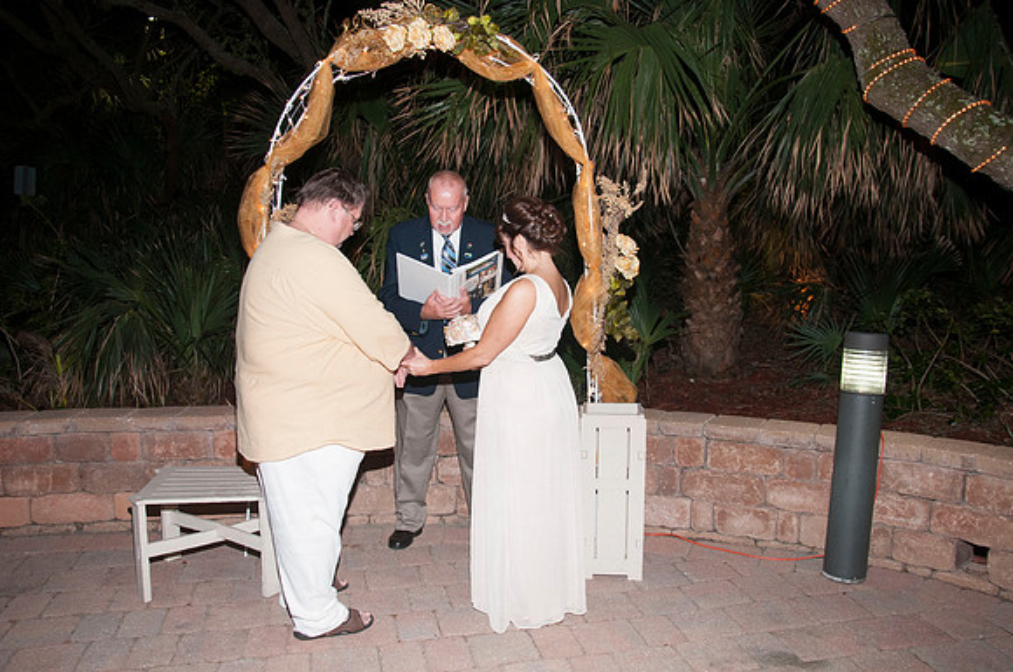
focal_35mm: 27
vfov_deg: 47.8
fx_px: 759
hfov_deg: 67.5
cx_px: 506
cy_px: 336
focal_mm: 18
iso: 400
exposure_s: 1/30
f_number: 5.6
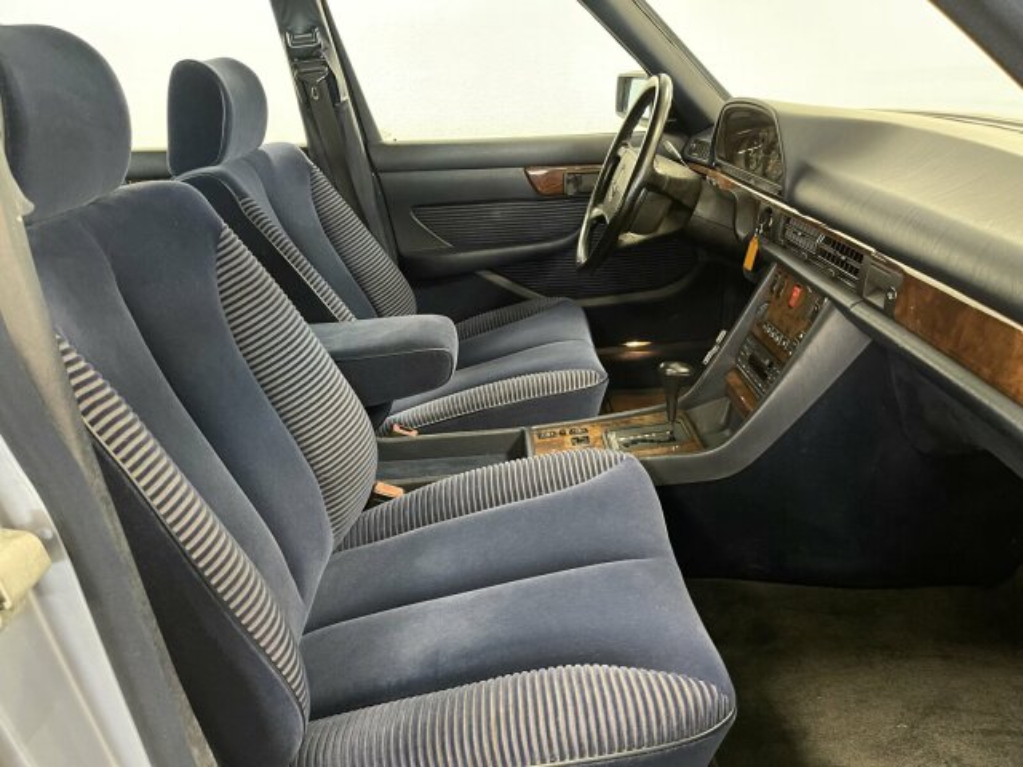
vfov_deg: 53.1
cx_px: 512
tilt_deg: -23.2
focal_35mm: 26
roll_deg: +3.5
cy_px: 384
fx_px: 768
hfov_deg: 67.3
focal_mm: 5.1
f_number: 1.6
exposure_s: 1/30
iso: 800
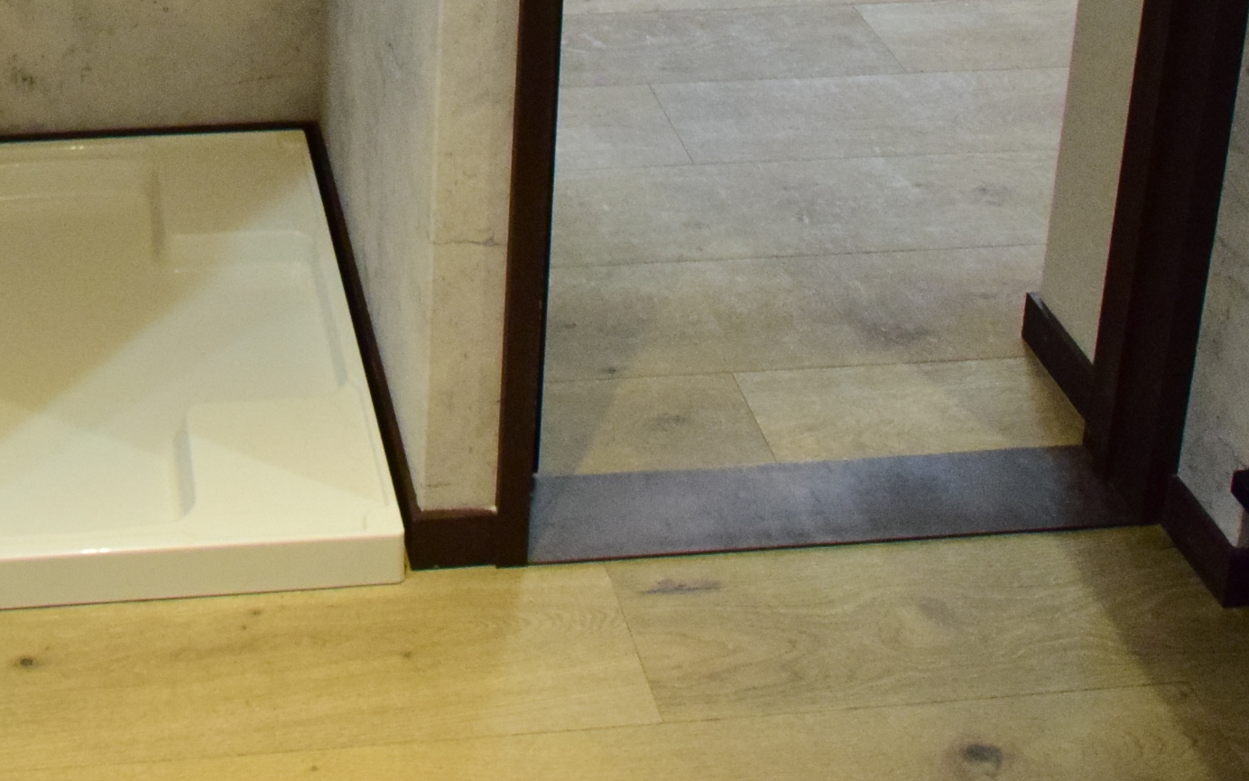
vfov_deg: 19.2
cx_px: 146
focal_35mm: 55
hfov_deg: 35.2
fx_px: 1860
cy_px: -541
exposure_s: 1/60
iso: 1600
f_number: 5.6
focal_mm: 11
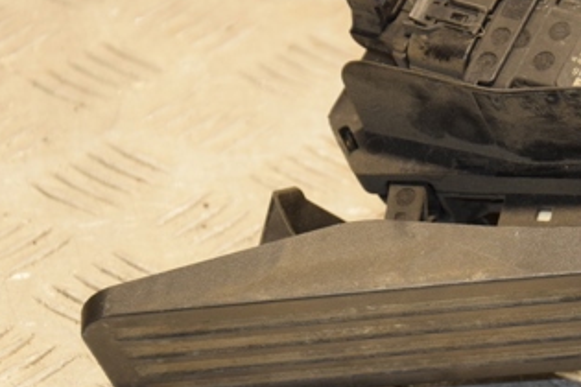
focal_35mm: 274
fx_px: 4422
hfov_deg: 7.5
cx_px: 518
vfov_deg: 5.0
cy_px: 262
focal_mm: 90
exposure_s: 1/160
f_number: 5.6
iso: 800
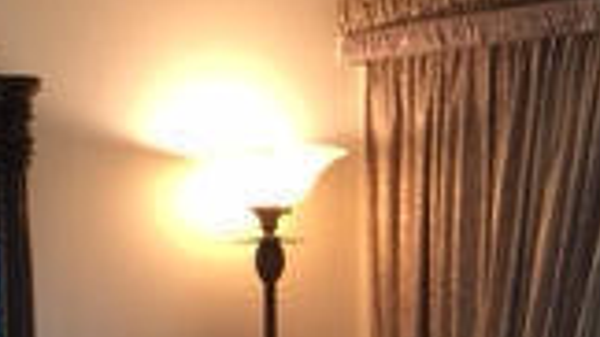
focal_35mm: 125
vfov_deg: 9.1
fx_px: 1988
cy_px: 663
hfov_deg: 17.1
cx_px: 156
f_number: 2.2
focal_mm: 4.15
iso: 50
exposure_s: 1/15
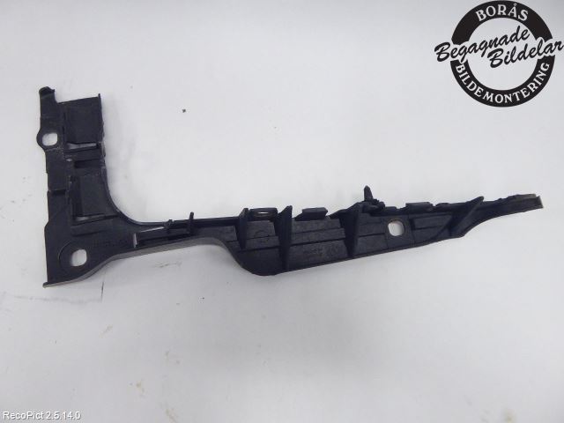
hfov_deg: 71.6
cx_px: 282
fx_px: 391
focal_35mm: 24
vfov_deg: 56.8
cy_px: 212
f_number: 3.3
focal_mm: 4.3
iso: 400
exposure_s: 1/60
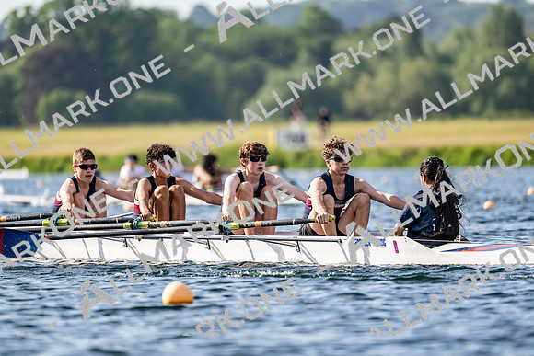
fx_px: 5934
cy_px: 178
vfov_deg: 3.4
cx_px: 267
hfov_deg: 5.2
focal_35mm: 400
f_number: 4.5
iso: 400
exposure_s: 1/2500
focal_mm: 400
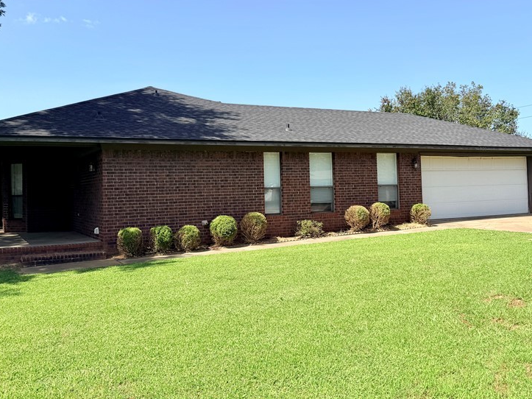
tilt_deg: +2.6
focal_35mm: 34
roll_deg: +1.2
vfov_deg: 41.7
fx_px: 522
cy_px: 172
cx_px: 250
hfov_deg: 53.9
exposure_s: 1/3953
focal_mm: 6.76
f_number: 1.78
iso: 80
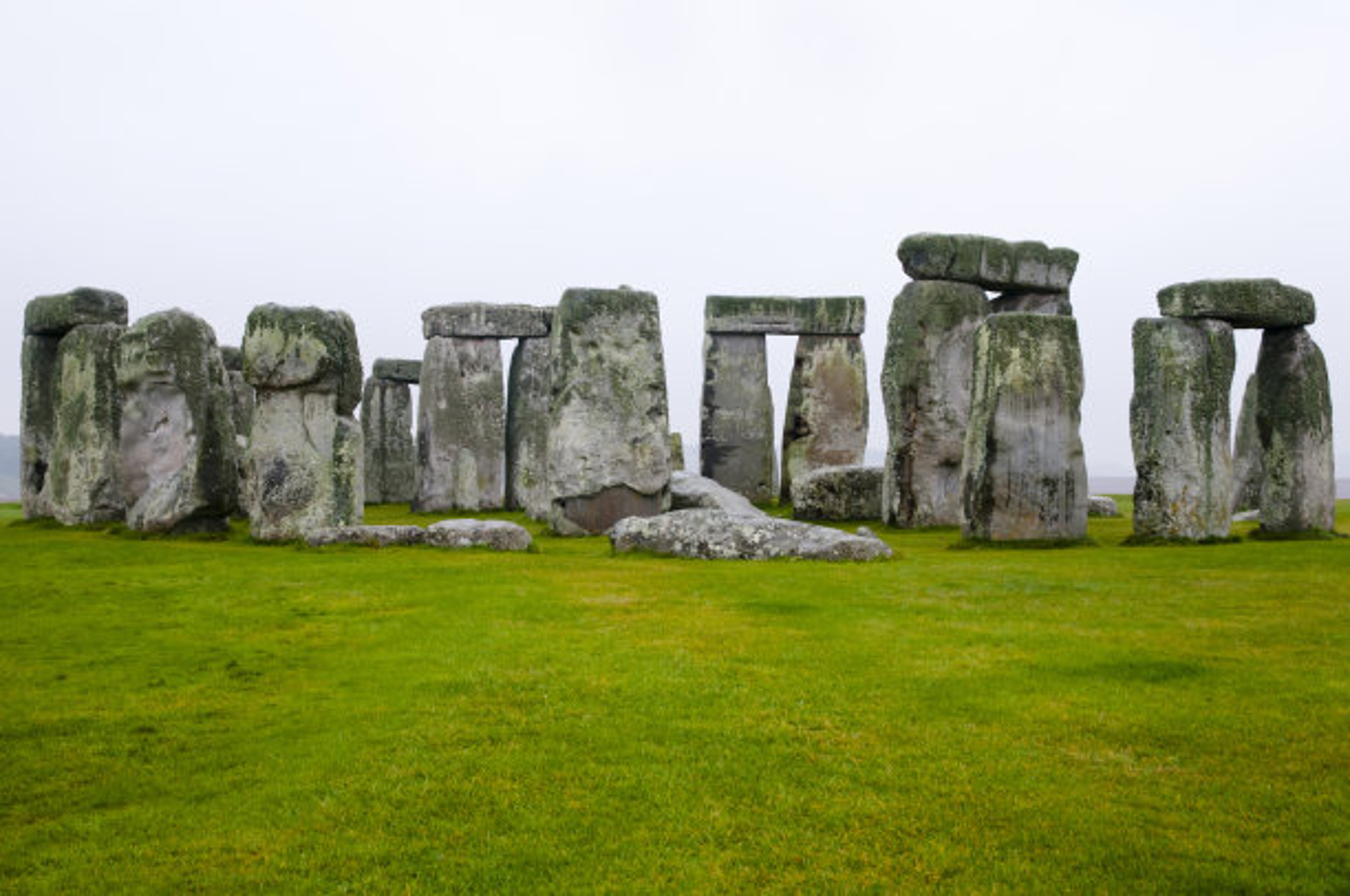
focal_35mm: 45
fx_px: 1685
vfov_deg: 29.8
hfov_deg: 43.7
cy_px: 448
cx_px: 675
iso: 250
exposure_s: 1/40
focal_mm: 30
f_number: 8
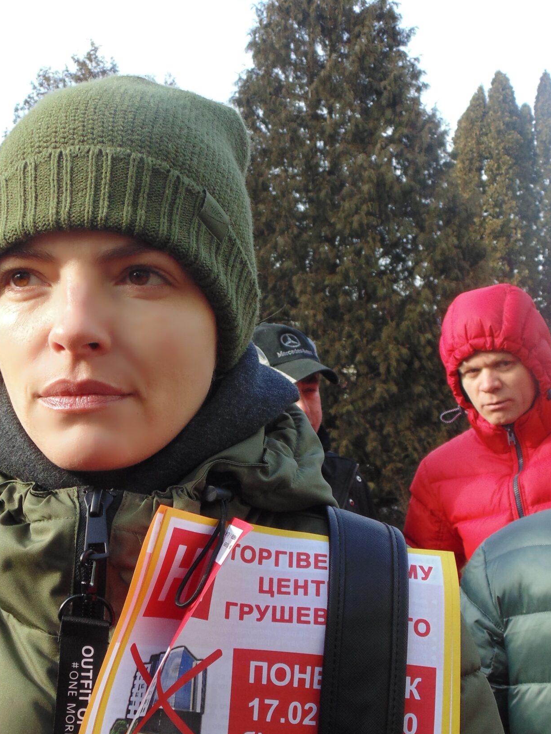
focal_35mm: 53
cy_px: 451
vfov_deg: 36.0
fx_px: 1125
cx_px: 216
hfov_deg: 27.5
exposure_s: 1/200
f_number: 3.4
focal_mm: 6.2
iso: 80
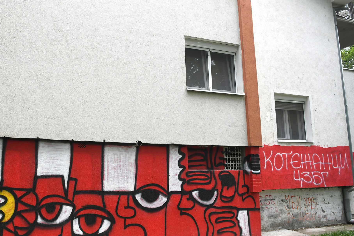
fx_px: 324
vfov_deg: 40.0
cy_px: 111
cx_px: 129
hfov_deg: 56.4
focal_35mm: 33
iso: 640
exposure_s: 1/1600
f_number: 3.5
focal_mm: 24
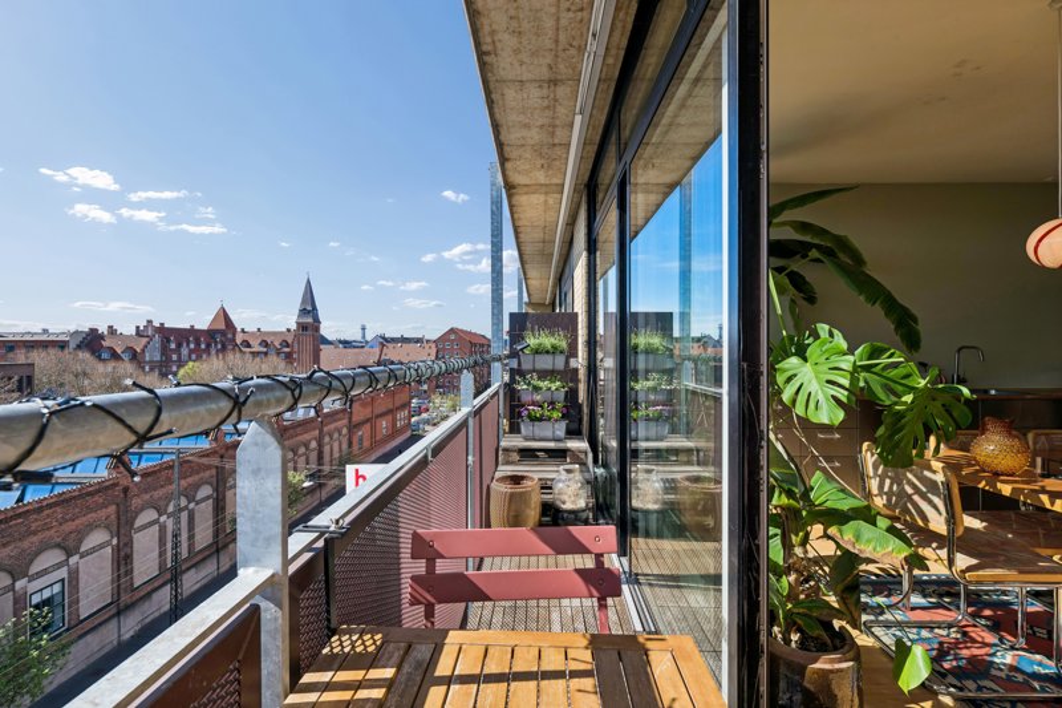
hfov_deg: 96.7
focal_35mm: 16
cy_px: 354
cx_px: 531
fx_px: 472
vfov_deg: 73.7
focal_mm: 16
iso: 160
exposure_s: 1/160
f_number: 11
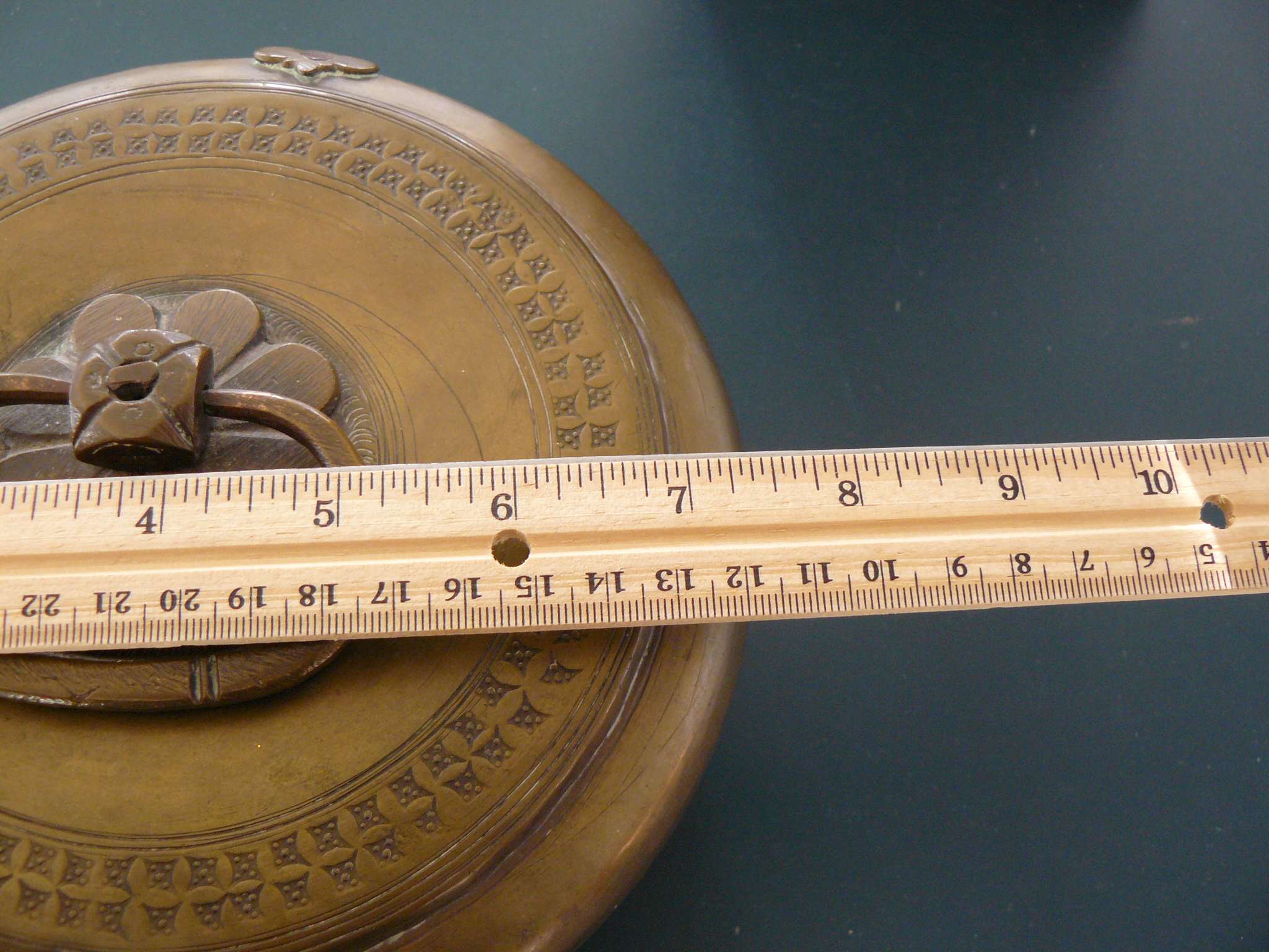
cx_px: 634
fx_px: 1320
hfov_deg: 51.4
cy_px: 476
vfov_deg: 39.7
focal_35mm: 36
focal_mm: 6
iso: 200
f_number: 2.8
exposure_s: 1/30
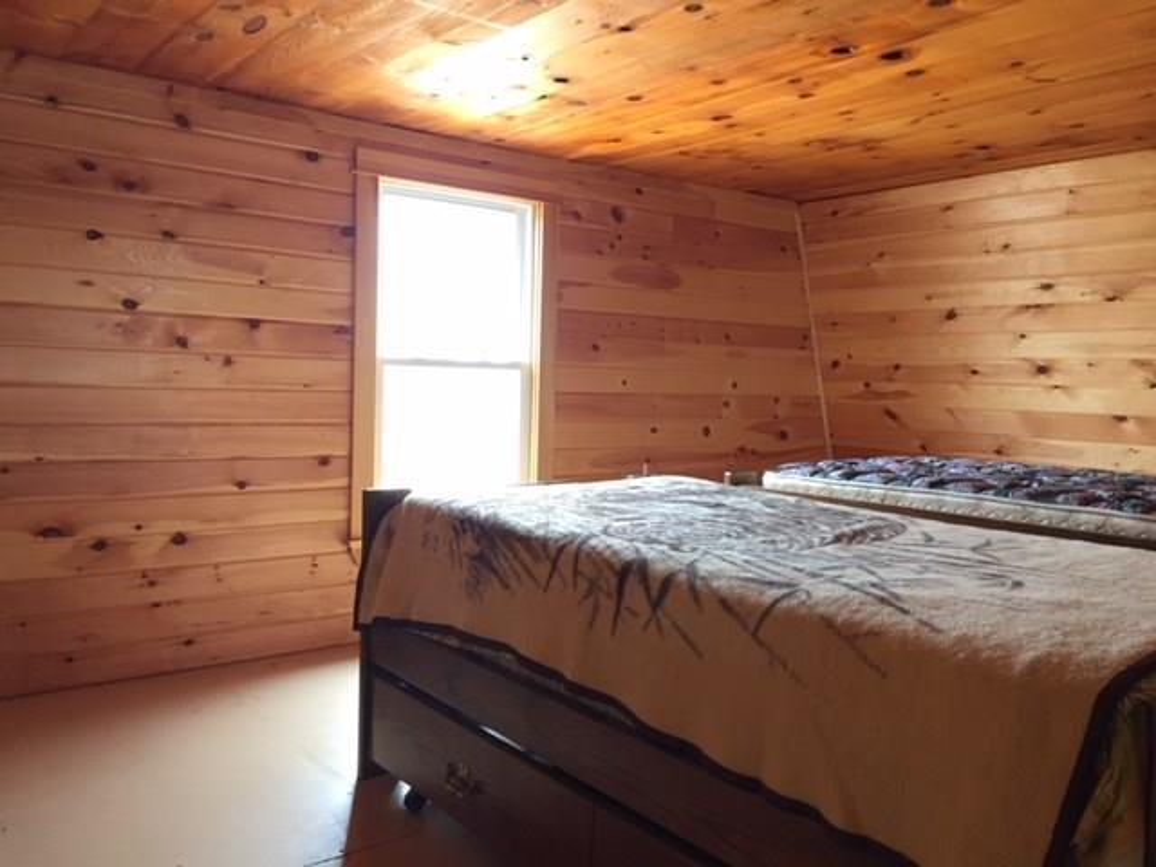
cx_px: 578
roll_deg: -0.9
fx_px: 968
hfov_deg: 61.7
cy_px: 434
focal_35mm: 29
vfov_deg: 48.2
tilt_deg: -2.4
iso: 125
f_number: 2.2
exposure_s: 1/30
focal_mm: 4.15
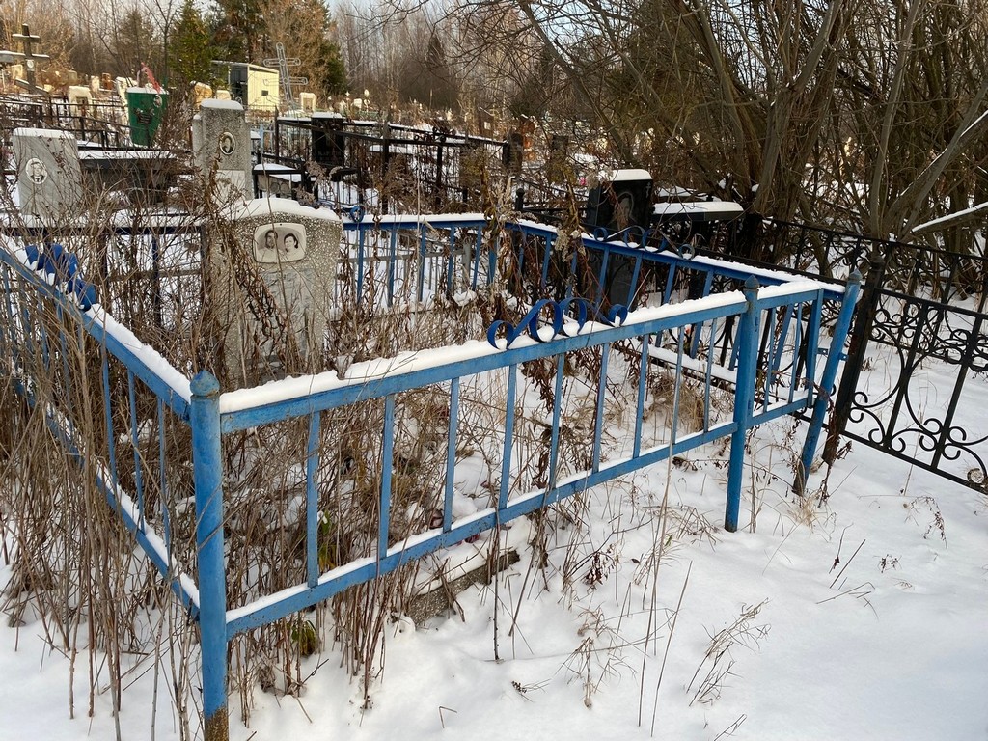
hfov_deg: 67.3
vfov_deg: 53.1
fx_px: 742
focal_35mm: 26
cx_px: 494
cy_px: 370
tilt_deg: -14.2
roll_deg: -5.8
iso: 32
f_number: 1.8
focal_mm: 4.25
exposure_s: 1/573
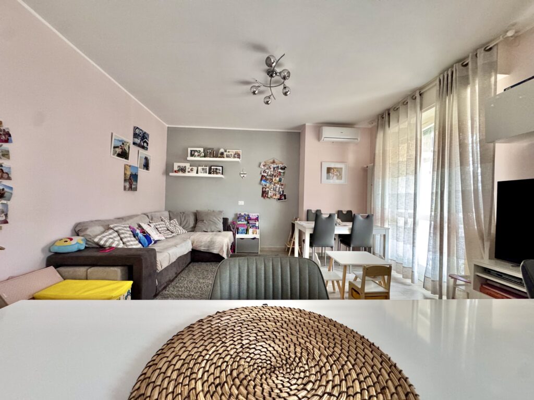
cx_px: 267
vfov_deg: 85.7
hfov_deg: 102.1
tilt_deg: +0.3
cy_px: 200
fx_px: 216
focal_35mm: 14
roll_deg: -1.4
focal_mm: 2.22
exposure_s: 1/60
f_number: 2.2
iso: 500
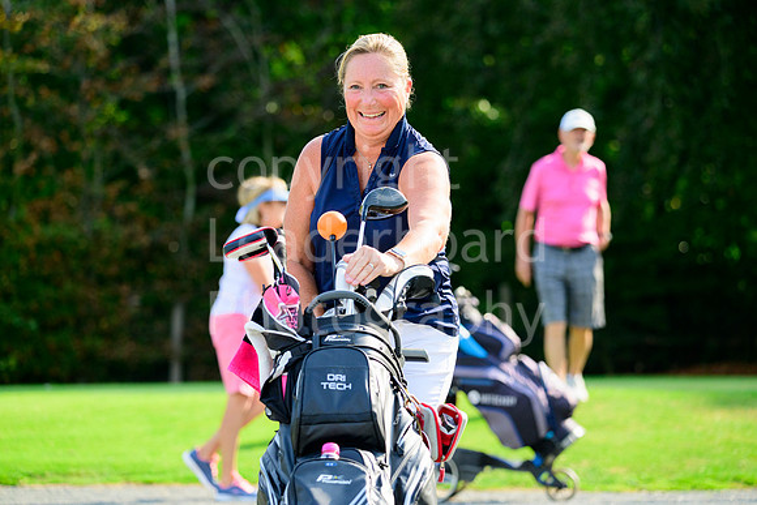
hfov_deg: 11.4
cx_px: 378
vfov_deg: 7.6
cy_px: 252
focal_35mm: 180
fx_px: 3786
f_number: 4.8
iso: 1000
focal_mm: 180
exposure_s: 1/2000
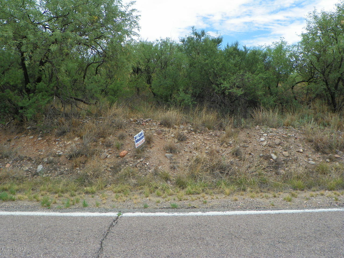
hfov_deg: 56.8
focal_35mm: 32
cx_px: 172
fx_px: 318
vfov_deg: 44.2
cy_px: 129
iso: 64
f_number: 4.5
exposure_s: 1/320
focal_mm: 5.7
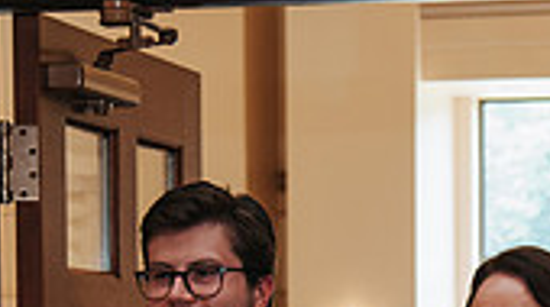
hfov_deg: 10.5
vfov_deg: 5.8
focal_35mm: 204
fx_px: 2970
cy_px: 535
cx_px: 498
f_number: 4
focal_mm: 44
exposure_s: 1/200
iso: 800
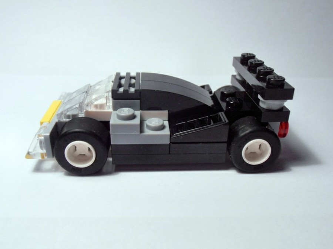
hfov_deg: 50.1
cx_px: 166
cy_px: 124
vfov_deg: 38.7
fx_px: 356
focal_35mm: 37
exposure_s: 1/50
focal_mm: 6.61
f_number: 3.9
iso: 80
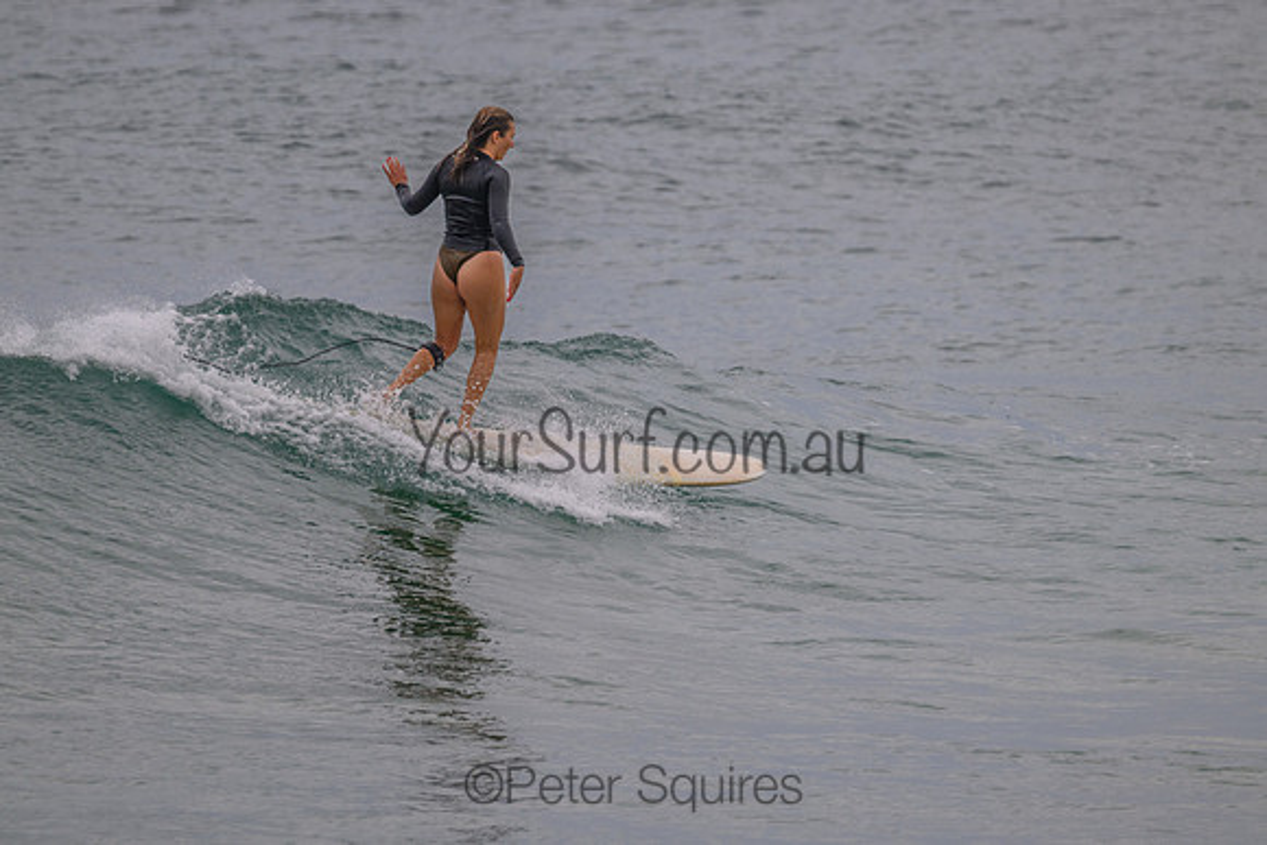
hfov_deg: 2.9
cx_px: 634
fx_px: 24641
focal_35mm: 700
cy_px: 422
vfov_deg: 2.0
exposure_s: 1/1600
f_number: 11
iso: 1100
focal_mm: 700
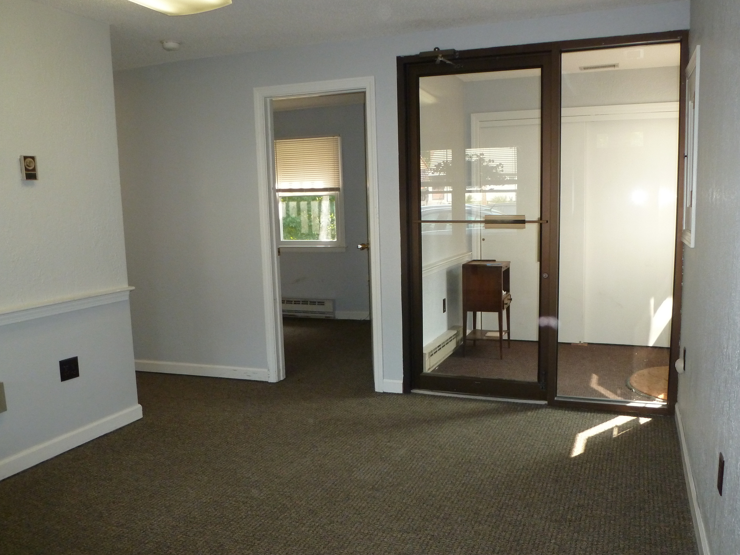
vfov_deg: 49.7
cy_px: 283
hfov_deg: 63.2
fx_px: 599
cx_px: 420
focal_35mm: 28
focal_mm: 4.3
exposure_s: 1/60
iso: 250
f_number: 3.3
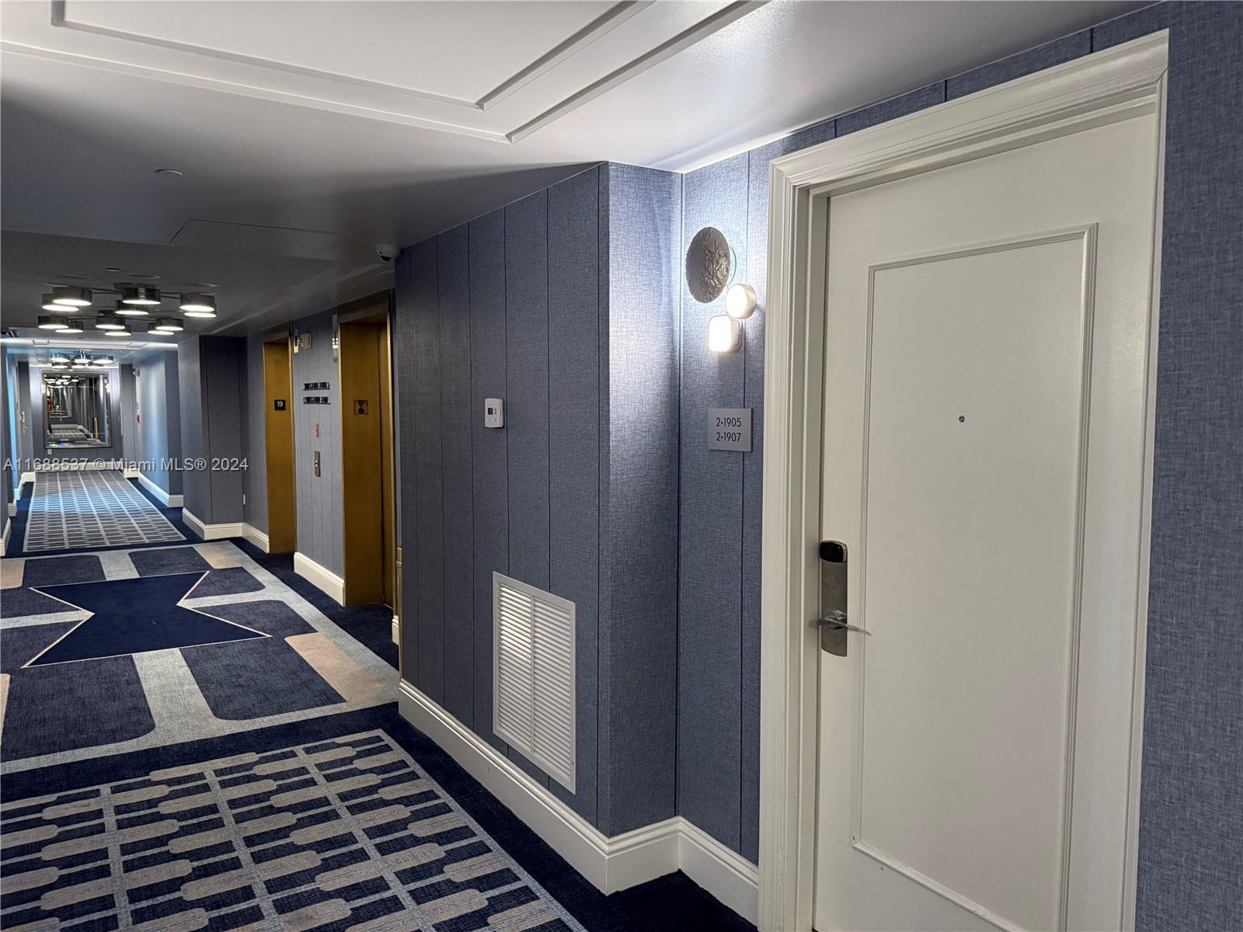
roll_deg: +0.1
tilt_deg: -3.4
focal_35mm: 24
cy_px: 466
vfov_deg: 56.8
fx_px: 862
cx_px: 622
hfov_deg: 71.6
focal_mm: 6.76
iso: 640
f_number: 1.78
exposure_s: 1/60
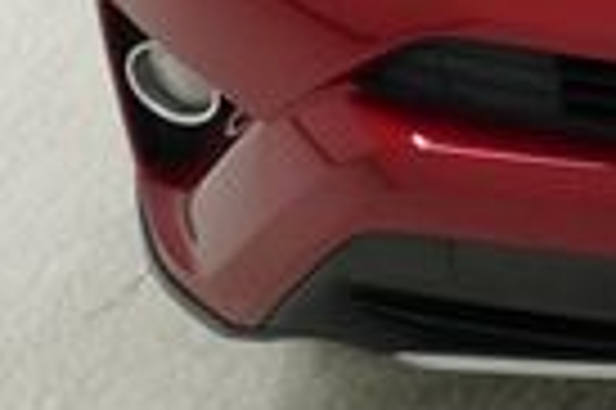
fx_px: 2000
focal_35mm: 117
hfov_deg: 15.4
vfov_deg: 10.6
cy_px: -426
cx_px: 1070
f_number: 5.6
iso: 800
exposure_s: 1/200
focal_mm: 17
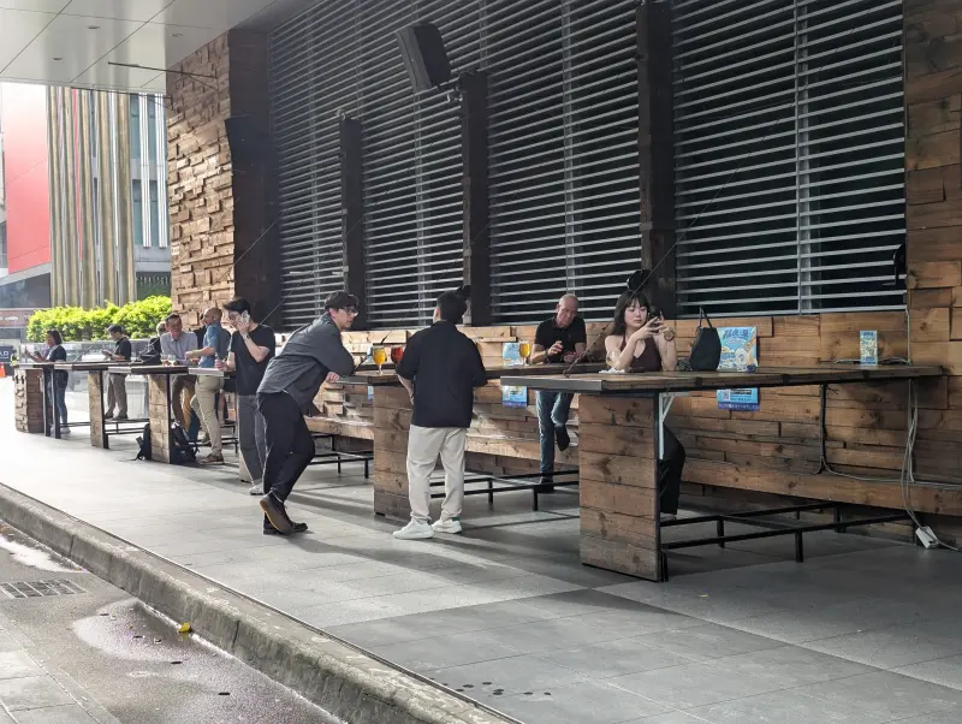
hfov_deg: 39.6
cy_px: 362
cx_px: 481
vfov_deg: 30.3
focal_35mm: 48
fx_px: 1336
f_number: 1.85
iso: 58
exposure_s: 1/216
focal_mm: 6.81
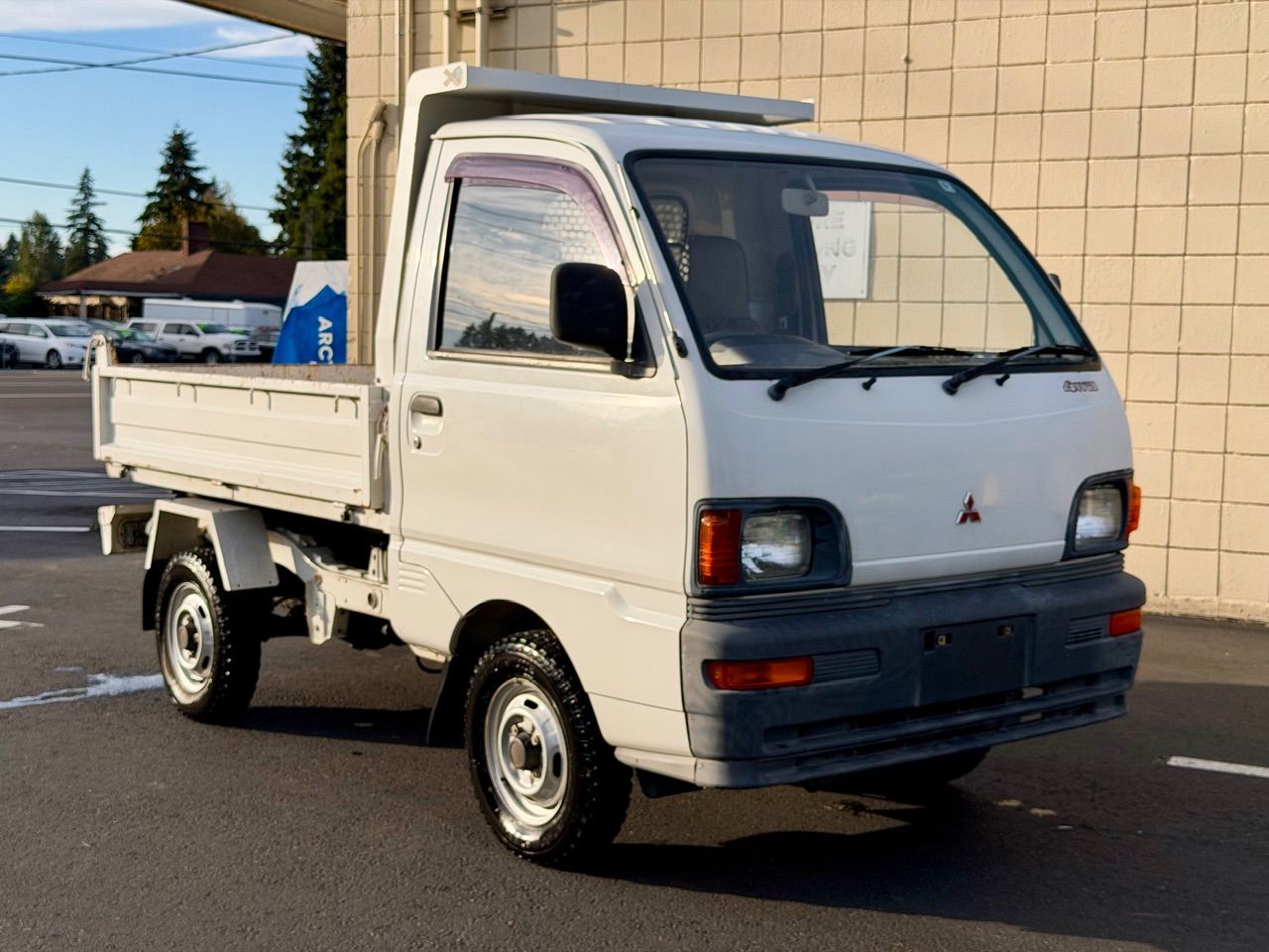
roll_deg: -1.3
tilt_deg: -5.3
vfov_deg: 30.3
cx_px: 634
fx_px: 1760
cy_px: 476
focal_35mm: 48
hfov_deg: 39.7
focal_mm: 6.76
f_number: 1.78
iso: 64
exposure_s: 1/4587
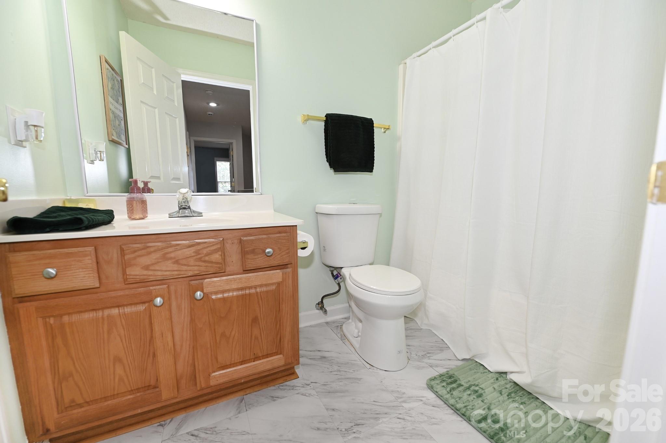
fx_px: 259
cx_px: 333
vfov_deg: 81.1
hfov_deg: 104.3
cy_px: 222
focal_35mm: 14
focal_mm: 14
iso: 360
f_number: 4
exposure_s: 1/60
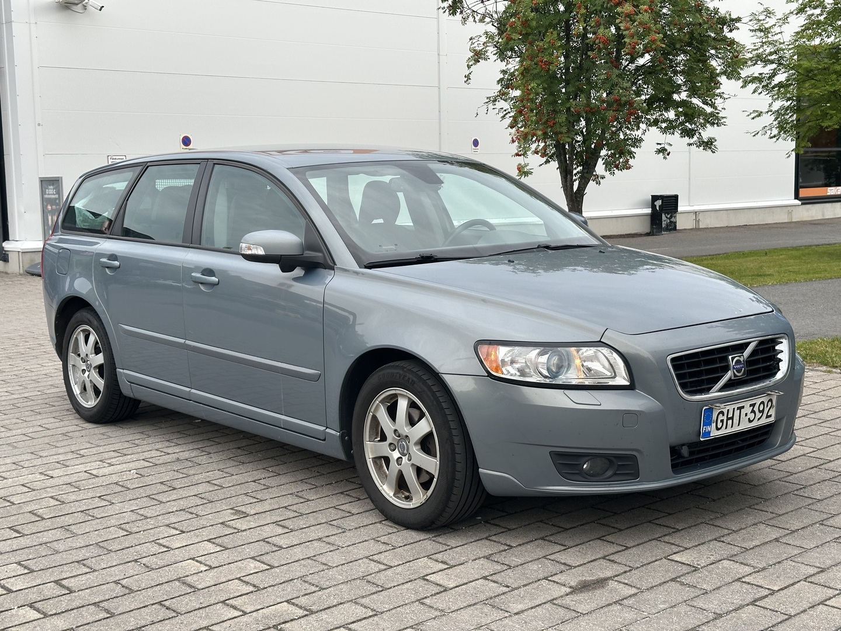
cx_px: 420
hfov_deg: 39.7
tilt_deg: -6.5
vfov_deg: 30.3
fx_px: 1166
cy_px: 316
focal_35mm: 48
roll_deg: +1.1
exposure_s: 1/549
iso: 64
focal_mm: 6.86
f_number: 1.78
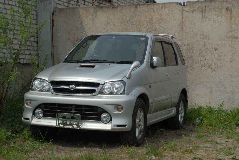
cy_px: 80
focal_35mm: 66
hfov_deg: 30.5
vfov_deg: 20.7
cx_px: 120
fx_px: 439
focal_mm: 44
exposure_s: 1/250
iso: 100
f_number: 9.5
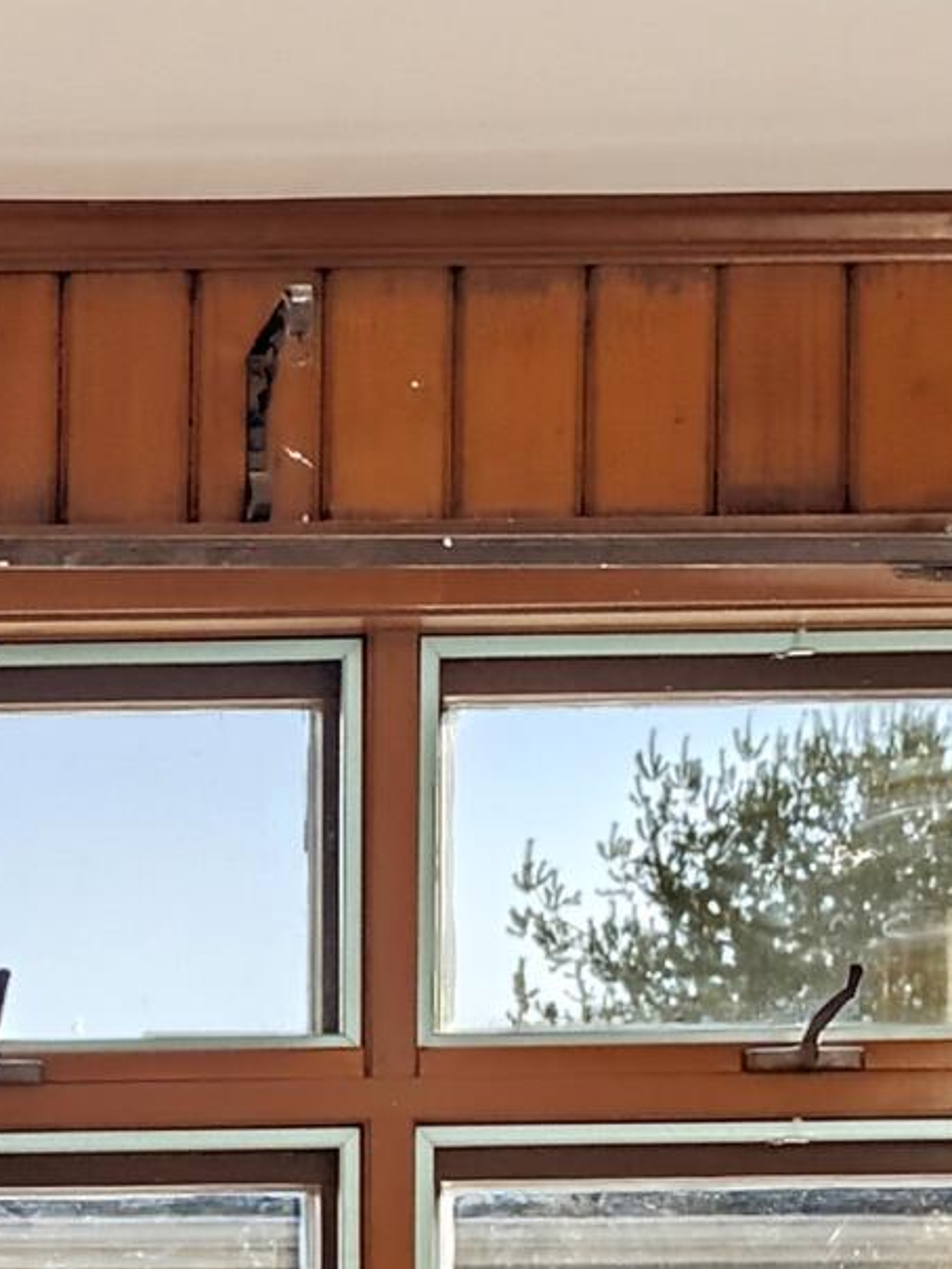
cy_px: 1601
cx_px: -474
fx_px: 4362
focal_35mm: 119
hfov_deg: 11.9
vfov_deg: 15.8
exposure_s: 1/435
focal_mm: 6.9
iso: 100
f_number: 1.8
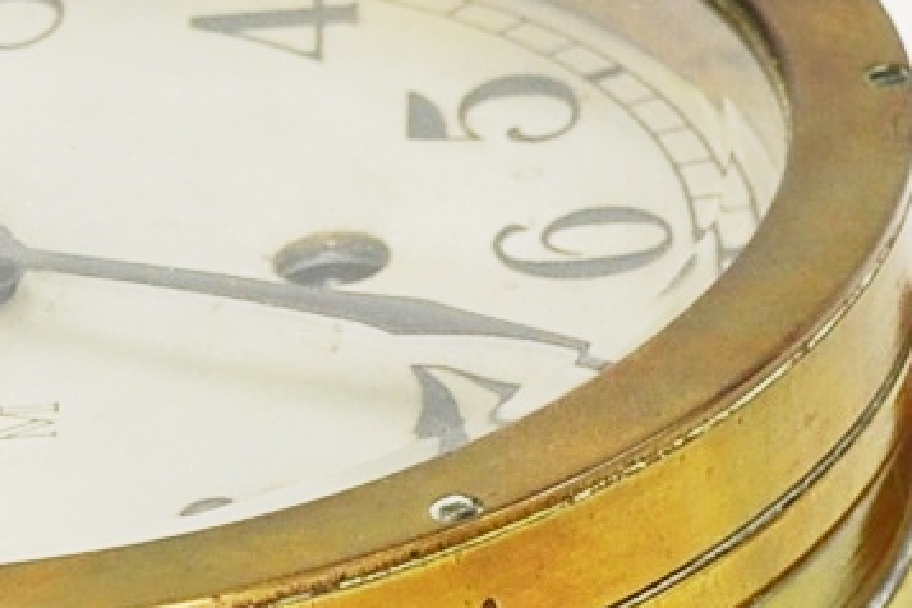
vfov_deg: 4.1
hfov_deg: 6.2
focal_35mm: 331
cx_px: 0
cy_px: 961
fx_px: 8385
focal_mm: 32
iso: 125
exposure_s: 1/250
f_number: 4.2
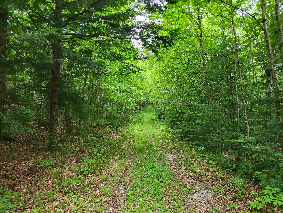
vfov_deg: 53.1
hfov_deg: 67.3
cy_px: 106
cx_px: 142
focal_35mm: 26
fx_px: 213
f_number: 1.8
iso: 320
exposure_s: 1/120
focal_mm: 5.4
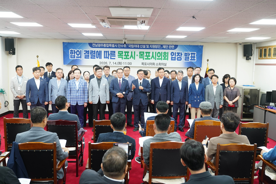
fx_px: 268
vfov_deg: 37.9
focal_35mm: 35
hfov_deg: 54.4
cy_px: 92
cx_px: 138
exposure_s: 1/160
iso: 2000
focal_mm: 35
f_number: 4
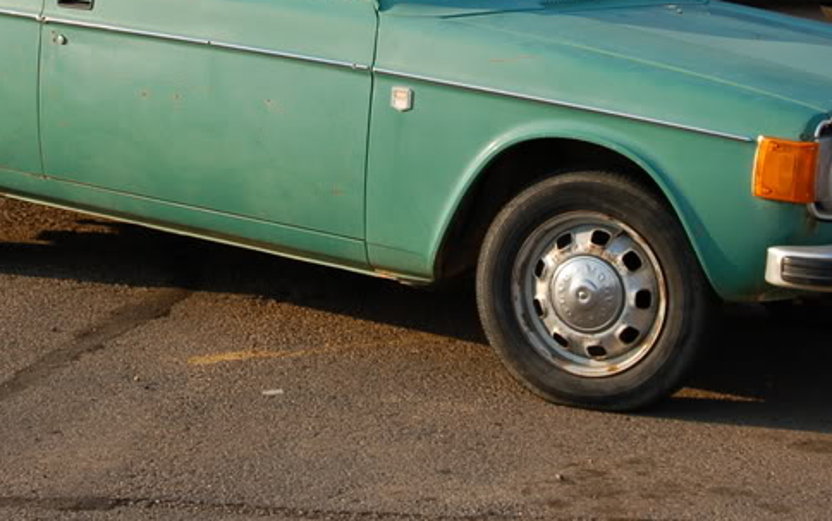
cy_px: -3
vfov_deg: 11.5
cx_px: 407
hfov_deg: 18.4
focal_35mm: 113
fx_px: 2565
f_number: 5.6
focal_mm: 35
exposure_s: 1/640
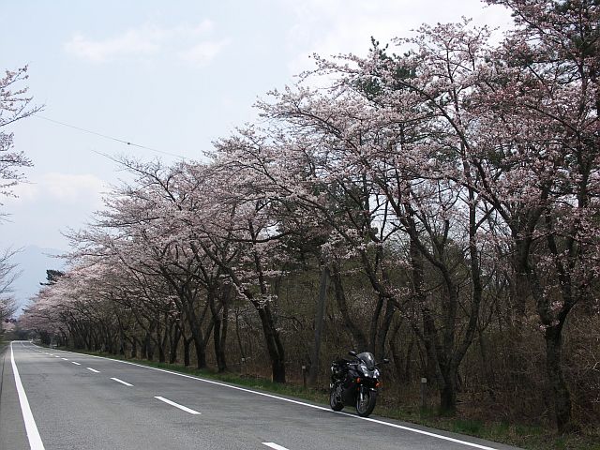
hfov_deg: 35.5
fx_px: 936
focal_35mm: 54
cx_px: 300
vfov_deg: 27.0
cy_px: 225
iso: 50
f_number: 5.6
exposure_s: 1/320
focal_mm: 14
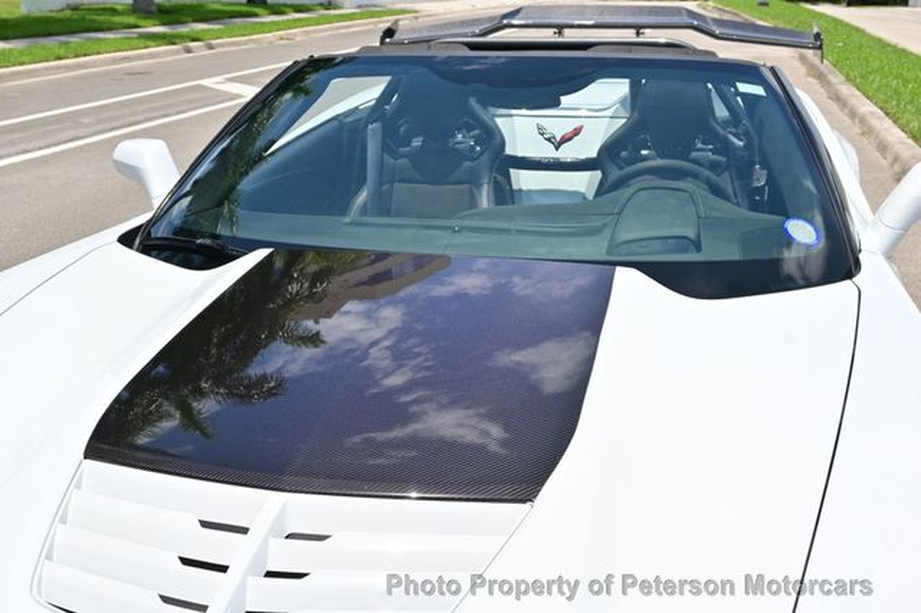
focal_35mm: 39
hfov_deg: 49.6
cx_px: 460
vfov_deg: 34.2
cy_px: 306
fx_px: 997
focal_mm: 26
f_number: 9
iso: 100
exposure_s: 1/320
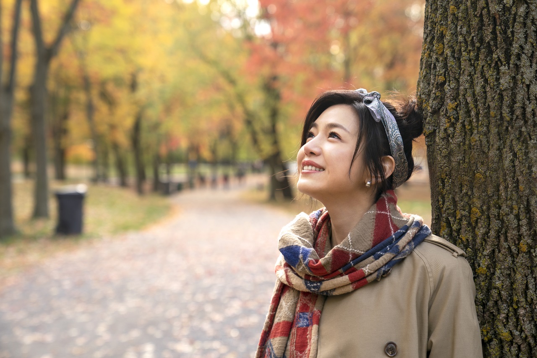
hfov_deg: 28.8
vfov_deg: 19.5
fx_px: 1044
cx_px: 268
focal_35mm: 70
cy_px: 179
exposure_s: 1/160
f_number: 4
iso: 160
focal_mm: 70
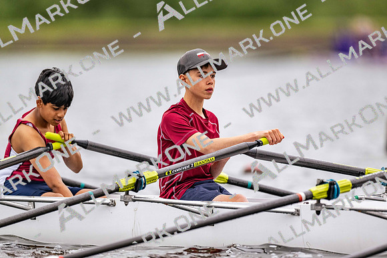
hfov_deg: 3.4
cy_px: 129
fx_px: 6451
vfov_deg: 2.3
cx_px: 194
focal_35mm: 600
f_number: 4
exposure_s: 1/2500
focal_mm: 600
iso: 900
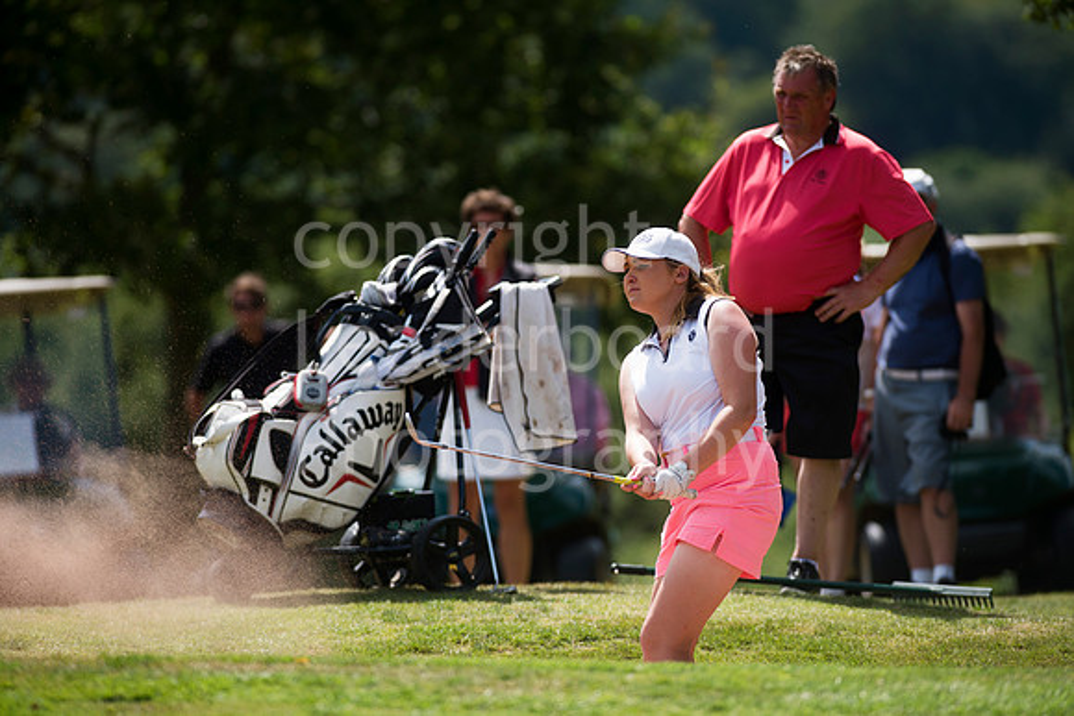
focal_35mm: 300
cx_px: 537
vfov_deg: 4.6
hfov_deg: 6.9
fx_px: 8952
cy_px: 358
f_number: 4.5
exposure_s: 1/2500
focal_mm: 300
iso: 400
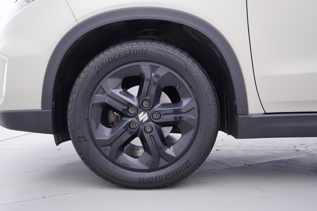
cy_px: 106
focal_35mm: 36
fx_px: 317
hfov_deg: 53.1
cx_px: 158
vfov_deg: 36.9
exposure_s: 1/40
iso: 125
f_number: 2.8
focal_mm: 24
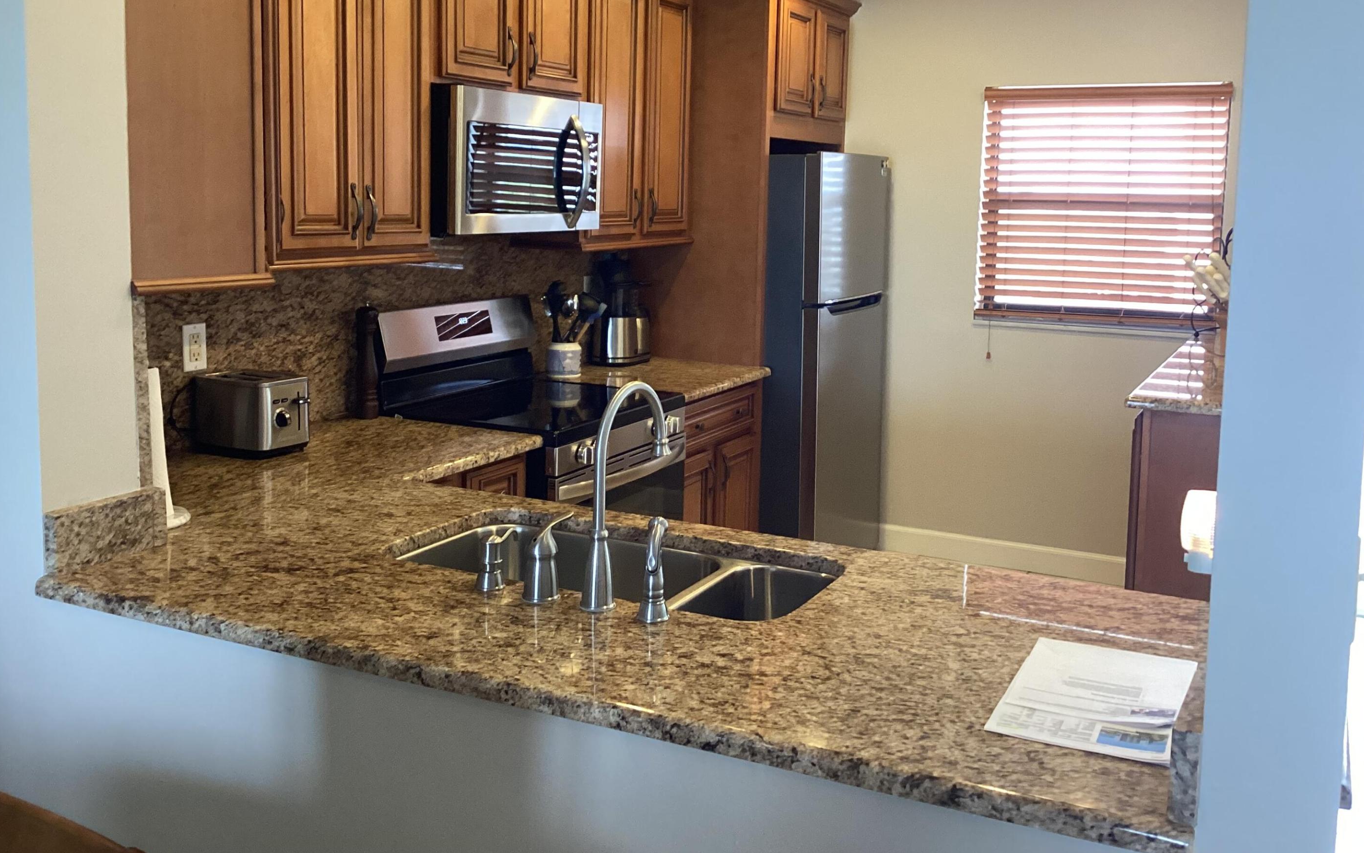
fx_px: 1264
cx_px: 701
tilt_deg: -4.7
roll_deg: +0.0
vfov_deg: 37.1
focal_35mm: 34
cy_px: 326
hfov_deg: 56.7
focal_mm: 3.3
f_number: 2.4
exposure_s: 1/60
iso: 200
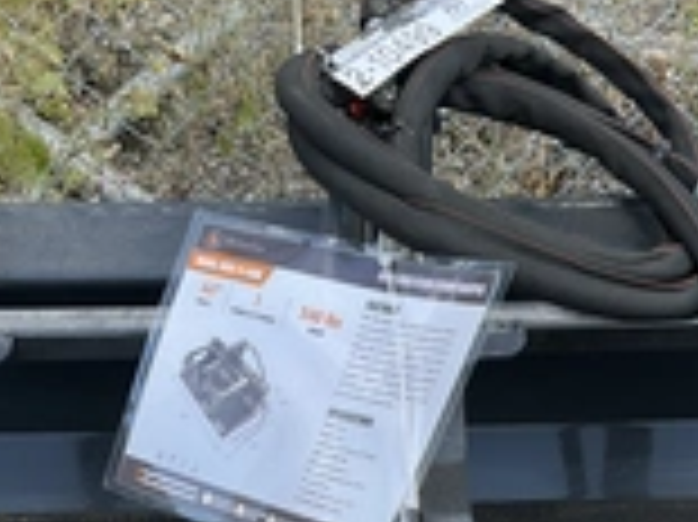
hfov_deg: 26.0
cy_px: 549
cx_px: 387
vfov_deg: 19.0
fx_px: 1511
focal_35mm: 75
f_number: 1.8
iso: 25
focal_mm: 3
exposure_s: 1/380
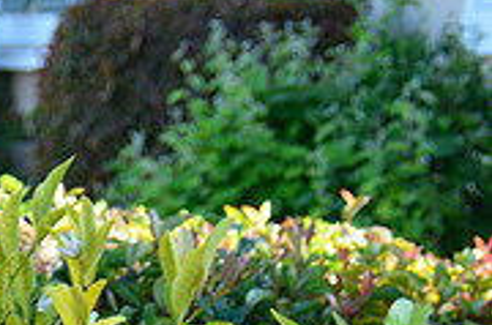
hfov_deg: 5.4
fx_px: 5125
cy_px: 513
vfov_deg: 3.6
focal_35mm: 376
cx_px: -298
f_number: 5.6
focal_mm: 78
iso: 250
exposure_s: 1/125
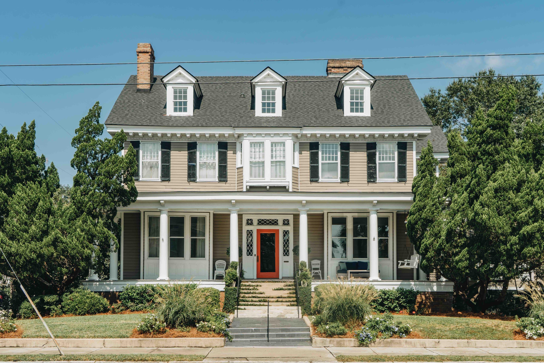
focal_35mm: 37
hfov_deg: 51.9
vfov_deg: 35.9
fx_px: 559
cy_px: 182
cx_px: 272
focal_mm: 37
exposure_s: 1/125
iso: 50
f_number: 10
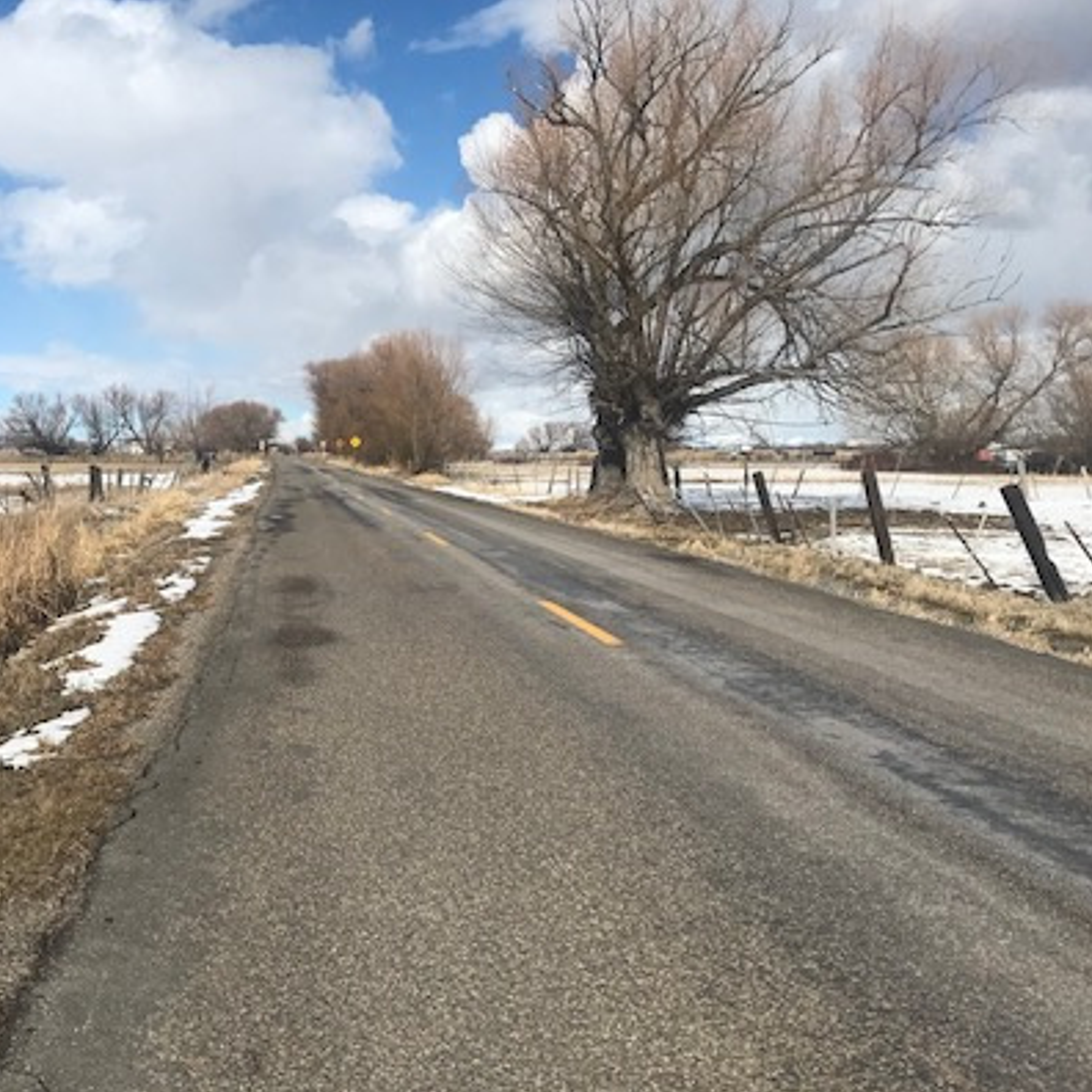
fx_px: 1428
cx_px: 259
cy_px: 571
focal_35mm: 40
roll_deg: +0.5
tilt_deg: -5.3
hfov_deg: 40.5
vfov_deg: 41.8
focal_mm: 3.99
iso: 25
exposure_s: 1/6849
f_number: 1.8
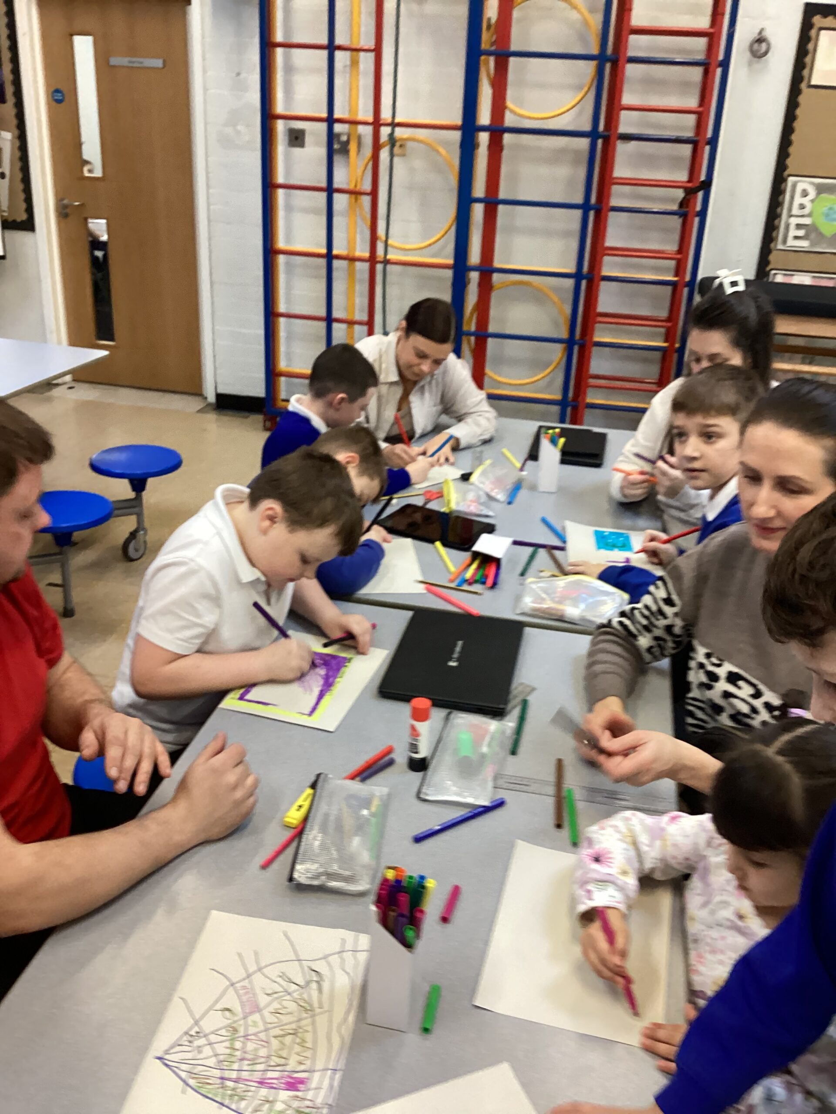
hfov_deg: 45.4
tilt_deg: -20.4
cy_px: 557
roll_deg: -0.6
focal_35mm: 31
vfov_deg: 58.4
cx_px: 418
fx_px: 998
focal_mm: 3.3
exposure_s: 1/50
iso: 160
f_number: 2.4
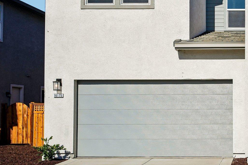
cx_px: 248
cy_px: 30
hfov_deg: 32.8
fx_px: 386
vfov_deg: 23.8
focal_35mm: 56
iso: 100
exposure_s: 1/1000
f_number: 8
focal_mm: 28
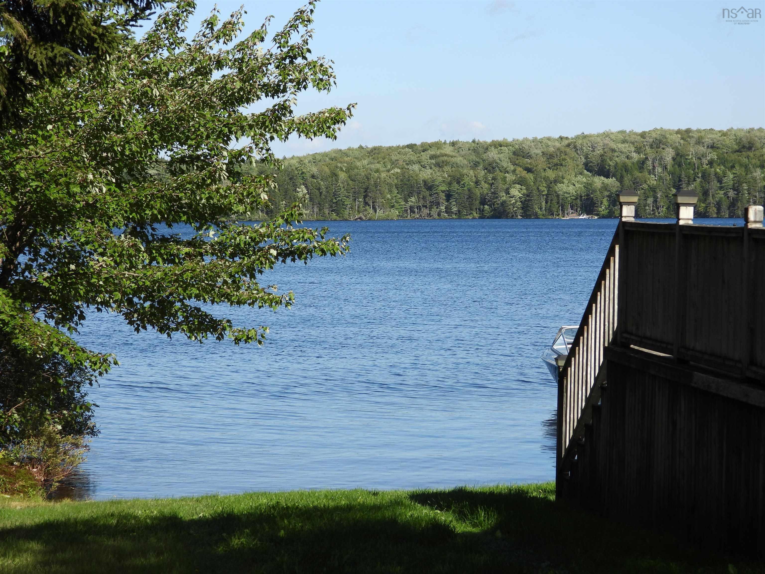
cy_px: 287
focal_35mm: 97
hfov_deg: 20.2
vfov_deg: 15.2
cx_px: 382
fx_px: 2144
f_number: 3.5
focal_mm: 17.5
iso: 100
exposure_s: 1/800
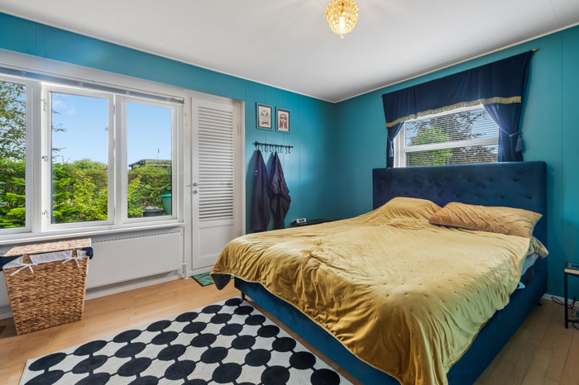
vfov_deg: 73.7
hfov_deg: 96.5
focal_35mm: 16
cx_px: 313
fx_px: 257
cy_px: 188
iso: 200
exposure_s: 1/2.5
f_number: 10
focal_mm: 14
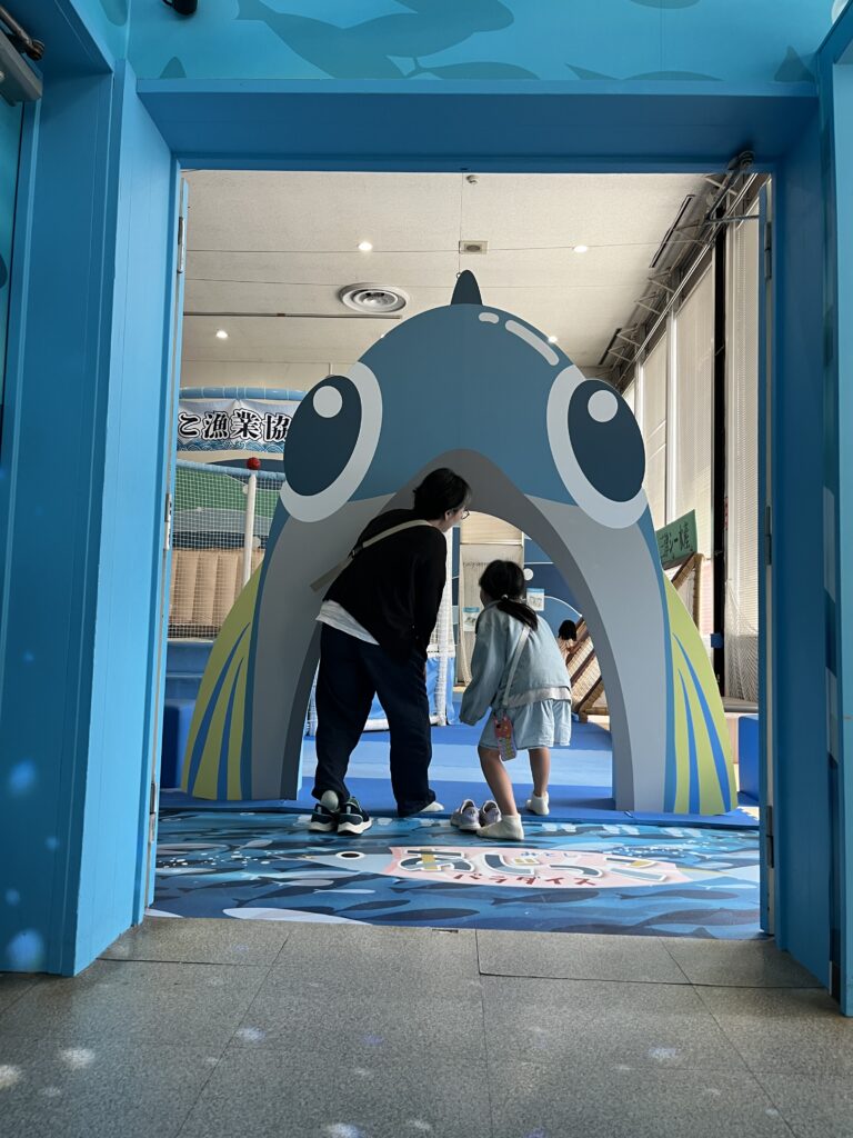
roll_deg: -1.4
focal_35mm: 26
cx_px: 426
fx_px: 854
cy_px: 569
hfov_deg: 53.1
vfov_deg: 67.3
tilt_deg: +4.2
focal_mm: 5.1
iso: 80
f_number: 1.6
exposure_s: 1/50
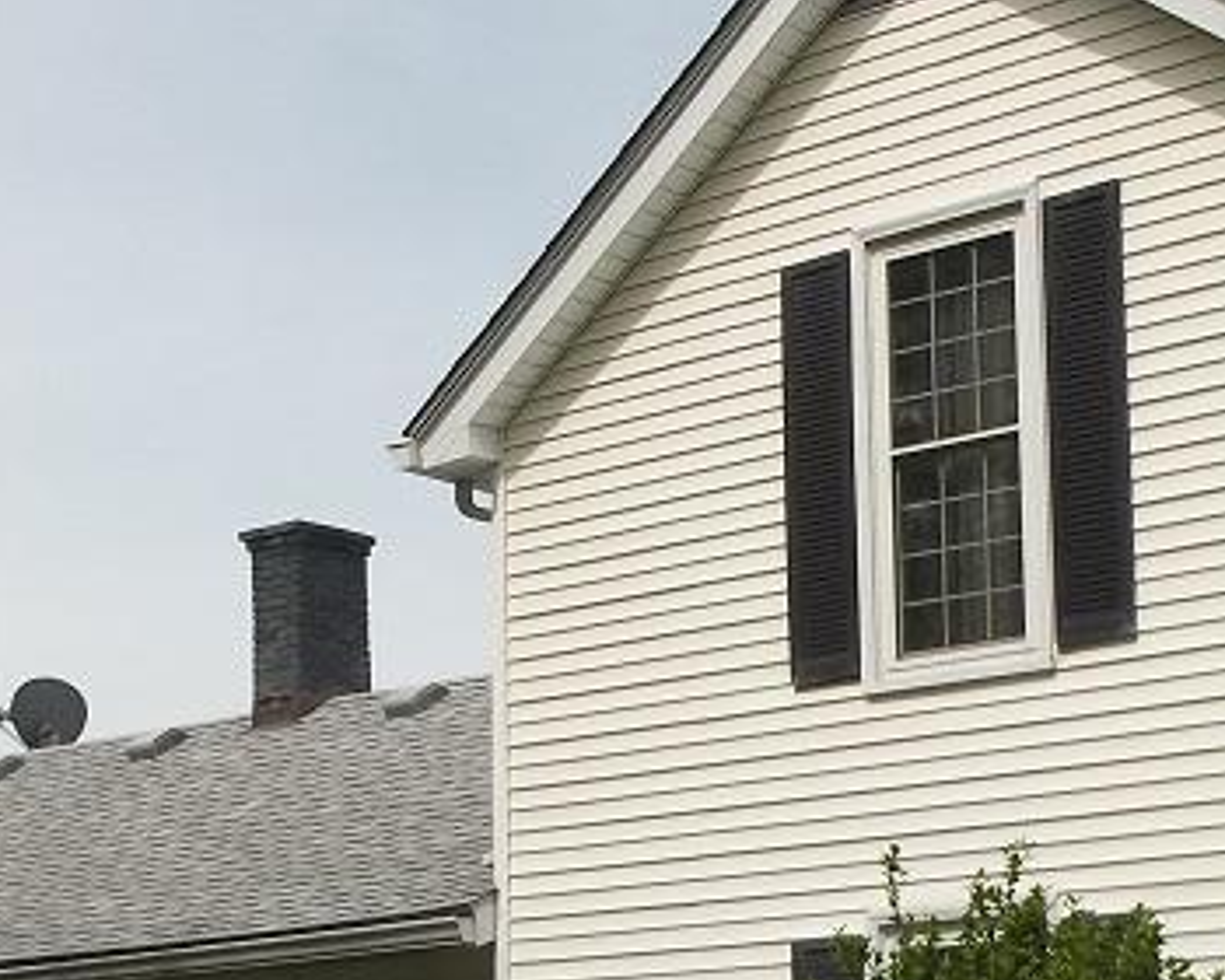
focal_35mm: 79
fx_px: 2864
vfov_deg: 19.0
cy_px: 931
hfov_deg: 24.1
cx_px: 696
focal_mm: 5.9
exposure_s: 1/250
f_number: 8
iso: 80
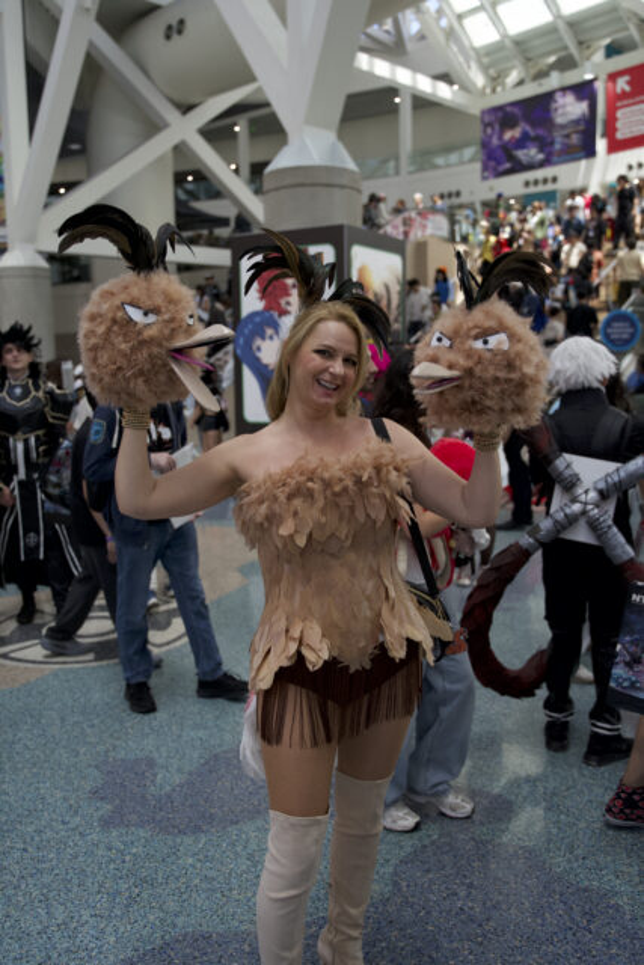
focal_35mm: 32
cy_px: 482
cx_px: 322
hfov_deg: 41.1
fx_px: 858
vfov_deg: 58.7
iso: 800
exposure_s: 1/800
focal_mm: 32
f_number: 2.8
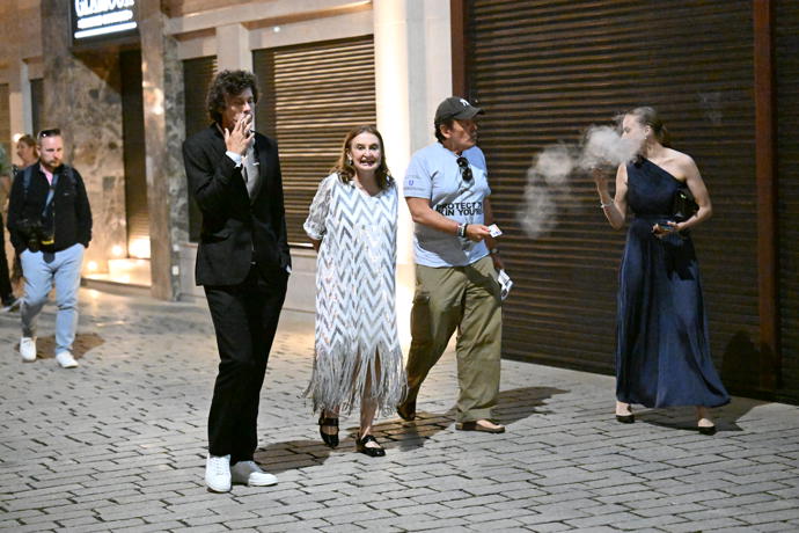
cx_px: 400
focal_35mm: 81
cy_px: 266
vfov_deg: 16.9
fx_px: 1798
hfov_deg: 25.1
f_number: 2.8
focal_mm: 81
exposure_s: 1/250
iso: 40000
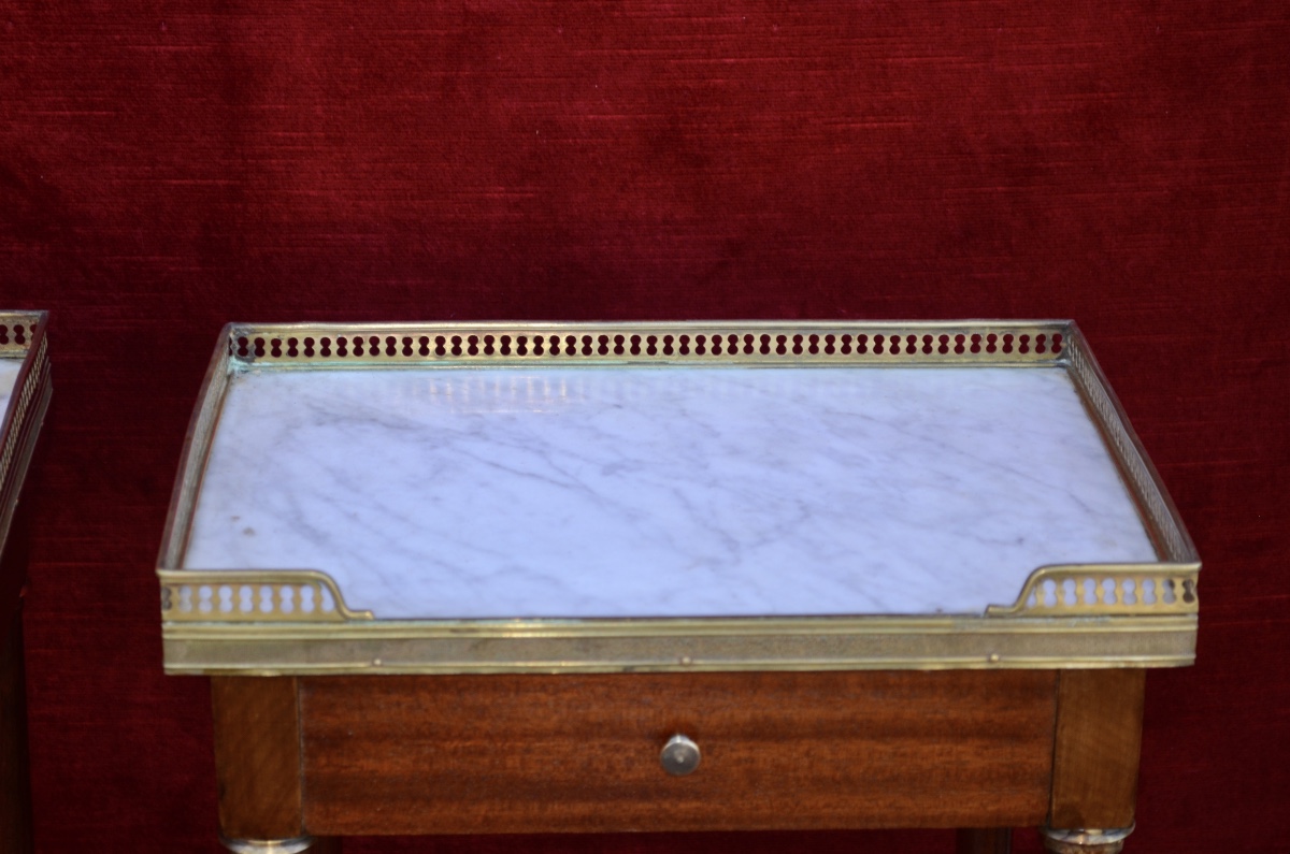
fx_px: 2950
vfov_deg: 16.5
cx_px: 645
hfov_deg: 24.7
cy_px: 427
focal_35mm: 82
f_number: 5.6
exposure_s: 1/200
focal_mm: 55
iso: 360
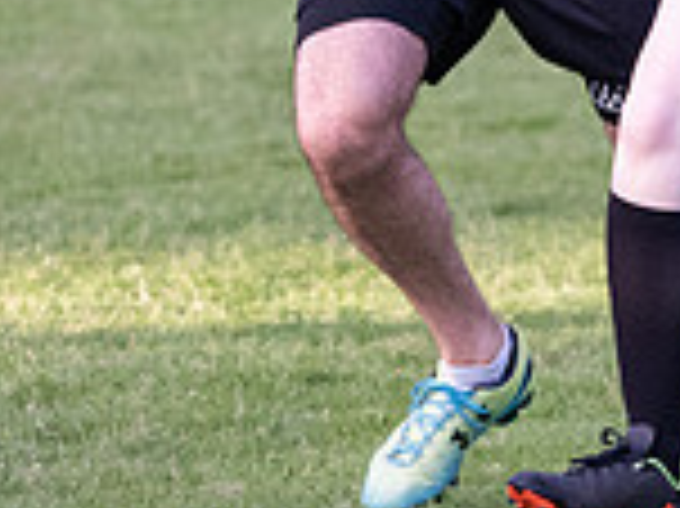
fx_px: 15958
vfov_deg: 1.8
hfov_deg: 2.4
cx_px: 540
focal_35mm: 813
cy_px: -101
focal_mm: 106
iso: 1600
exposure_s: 1/1000
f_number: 2.8
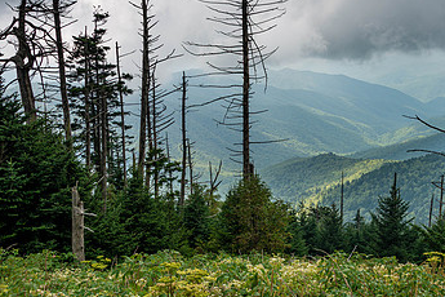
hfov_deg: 40.0
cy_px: 119
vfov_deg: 27.5
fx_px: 606
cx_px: 285
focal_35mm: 49
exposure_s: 1/100
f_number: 8
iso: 100
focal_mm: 28
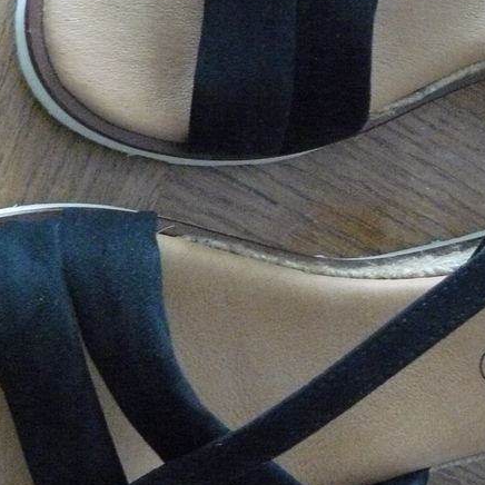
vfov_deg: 23.6
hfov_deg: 23.4
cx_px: 375
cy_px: 169
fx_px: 1157
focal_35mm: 73
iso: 800
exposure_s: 1/8
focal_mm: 6
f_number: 2.8
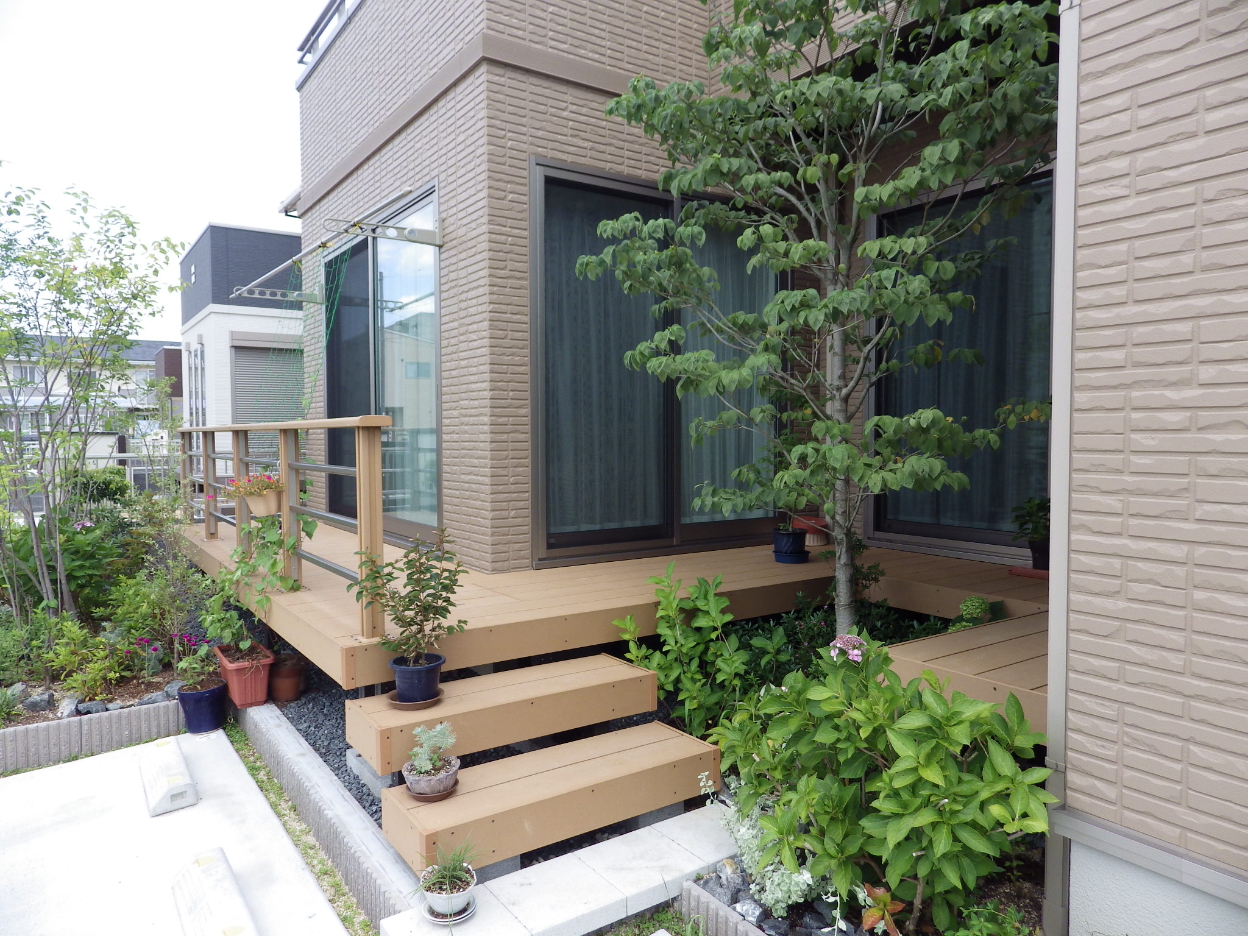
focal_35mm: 22
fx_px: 793
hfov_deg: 76.4
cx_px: 624
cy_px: 468
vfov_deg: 61.1
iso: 100
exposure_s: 1/400
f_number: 3.1
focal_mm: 4
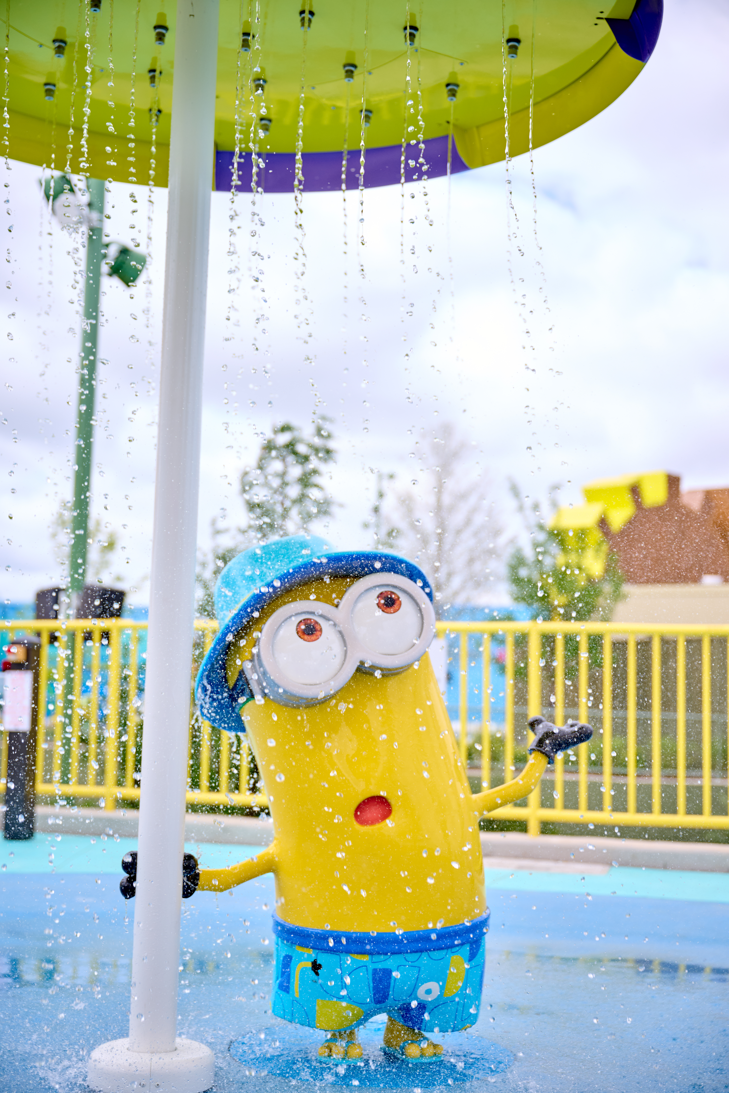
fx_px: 1428
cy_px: 546
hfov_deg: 28.6
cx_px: 364
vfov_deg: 41.9
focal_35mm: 47
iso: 200
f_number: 2.8
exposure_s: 1/1600
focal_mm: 47
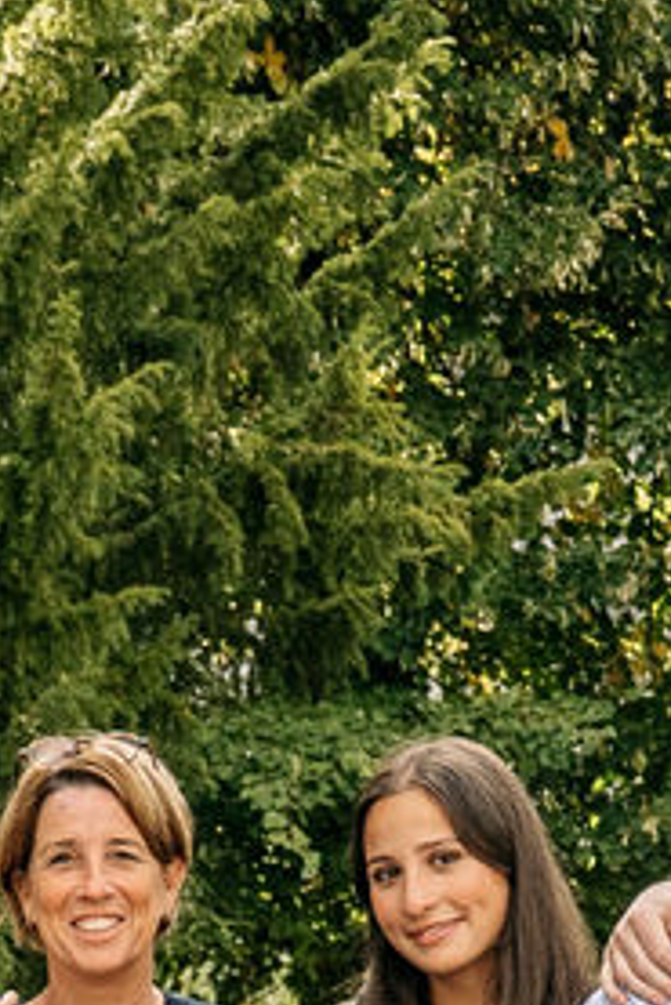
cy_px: 1703
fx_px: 5640
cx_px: 26
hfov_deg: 6.8
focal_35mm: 202
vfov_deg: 9.7
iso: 400
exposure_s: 1/1600
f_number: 4
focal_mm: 31
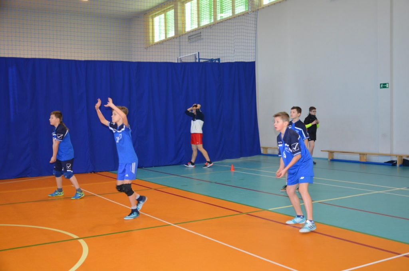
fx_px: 442
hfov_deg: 49.6
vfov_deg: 34.1
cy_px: 136
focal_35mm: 39
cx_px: 204
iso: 640
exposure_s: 1/60
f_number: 4
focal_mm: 26
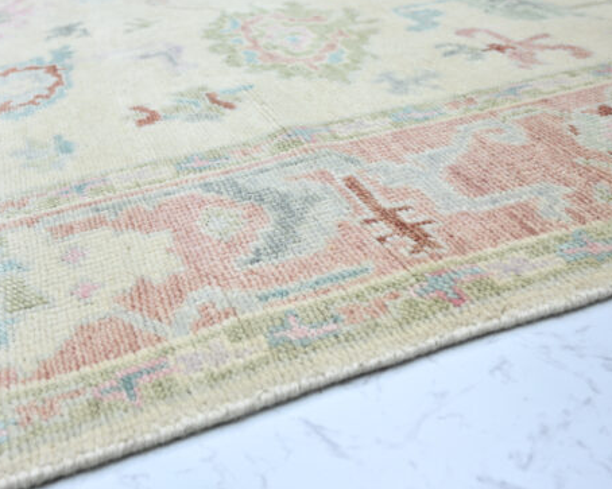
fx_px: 663
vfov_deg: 40.5
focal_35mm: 37
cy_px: 221
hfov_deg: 49.1
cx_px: 236
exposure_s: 1/30
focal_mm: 29.5
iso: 125
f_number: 4.5
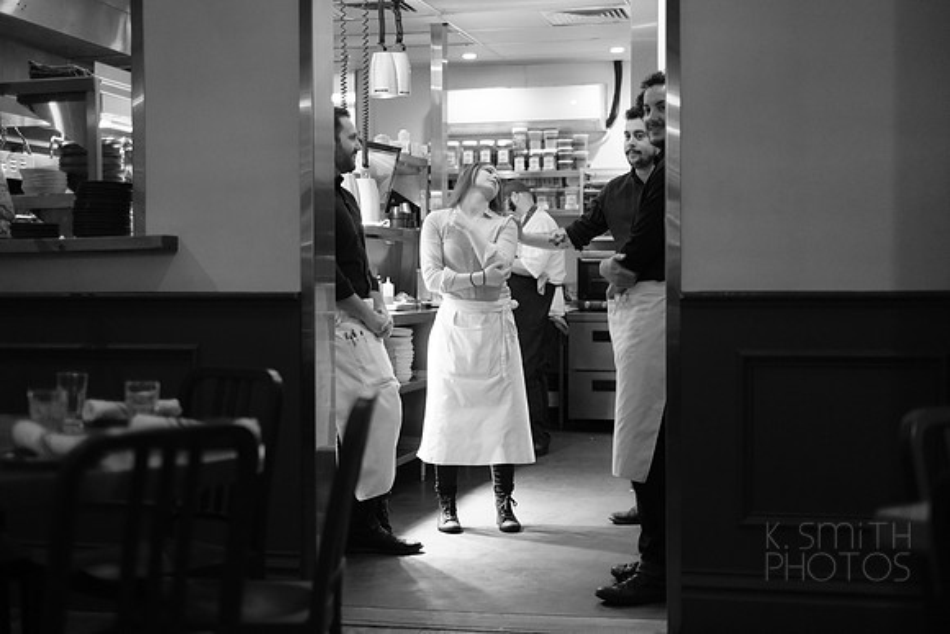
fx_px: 1399
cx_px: 475
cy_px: 317
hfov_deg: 37.5
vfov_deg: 25.5
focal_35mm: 53
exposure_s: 1/200
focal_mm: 35
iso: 2000
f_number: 1.4
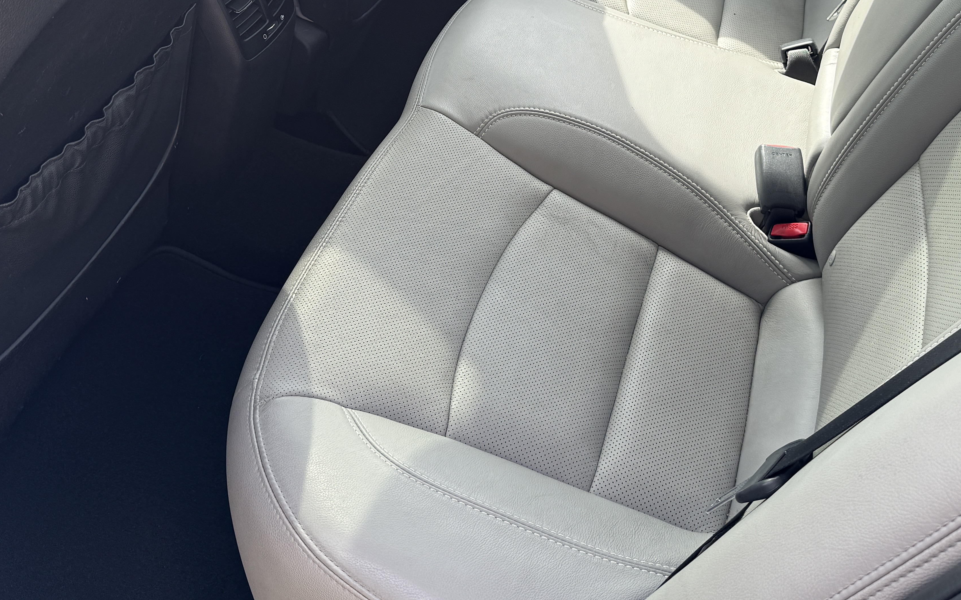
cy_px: 24
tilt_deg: -33.6
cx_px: 501
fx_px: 1126
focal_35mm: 43
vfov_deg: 28.3
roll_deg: -2.2
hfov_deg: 46.2
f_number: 1.78
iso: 80
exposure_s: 1/385
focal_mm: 6.76
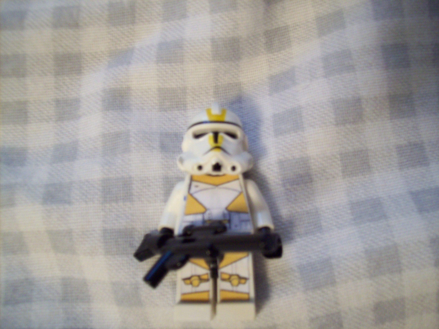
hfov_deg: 51.4
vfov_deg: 39.6
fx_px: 456
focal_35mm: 36
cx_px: 220
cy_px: 164
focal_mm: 6
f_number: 2.7
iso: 160
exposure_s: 1/9.73
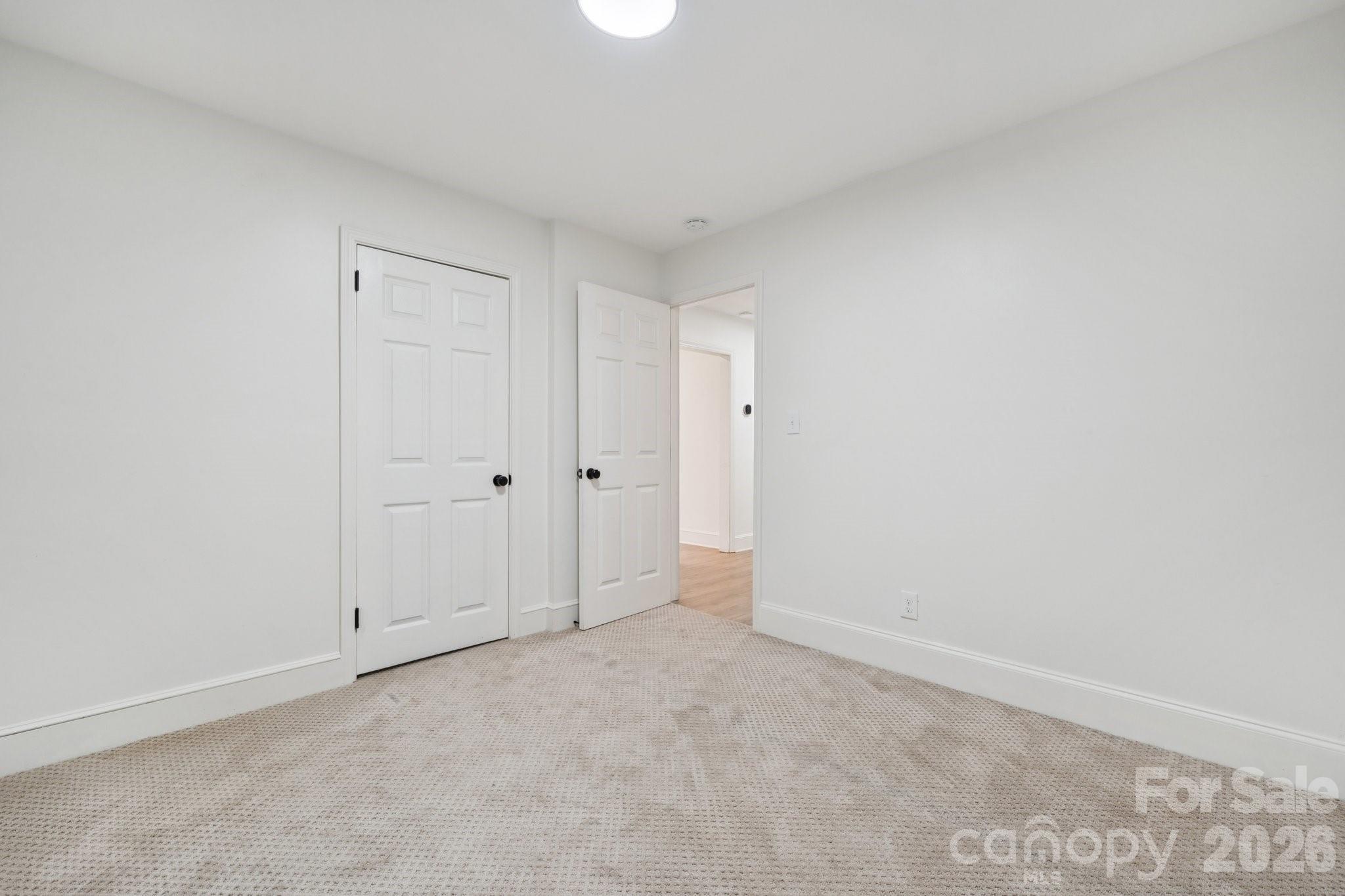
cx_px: 672
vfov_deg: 81.2
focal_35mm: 14
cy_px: 448
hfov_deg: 104.3
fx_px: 523
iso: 160
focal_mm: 14
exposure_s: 1/15
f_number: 7.1
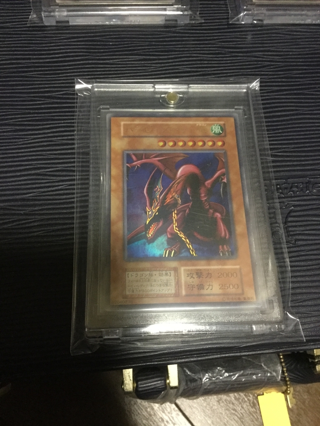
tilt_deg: -68.8
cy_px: 213
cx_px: 160
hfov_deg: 45.4
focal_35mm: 31
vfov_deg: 58.4
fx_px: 382
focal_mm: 3.3
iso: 400
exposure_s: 1/17
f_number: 2.4
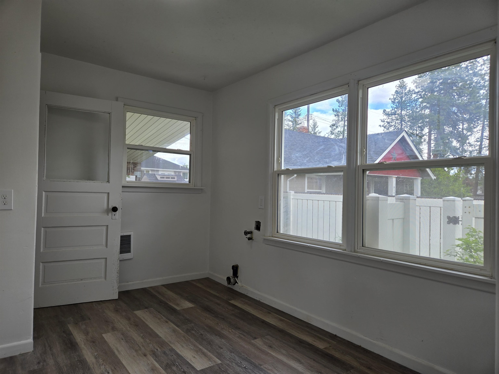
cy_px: 187
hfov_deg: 73.9
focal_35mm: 23
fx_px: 332
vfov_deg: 58.9
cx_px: 250
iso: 25
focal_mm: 5.4
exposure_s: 1/200
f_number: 1.8
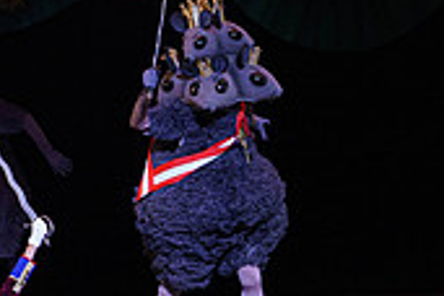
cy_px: 134
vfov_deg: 2.4
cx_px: 244
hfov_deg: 3.6
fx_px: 7128
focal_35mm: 578
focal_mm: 170
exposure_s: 1/320
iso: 5000
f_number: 9
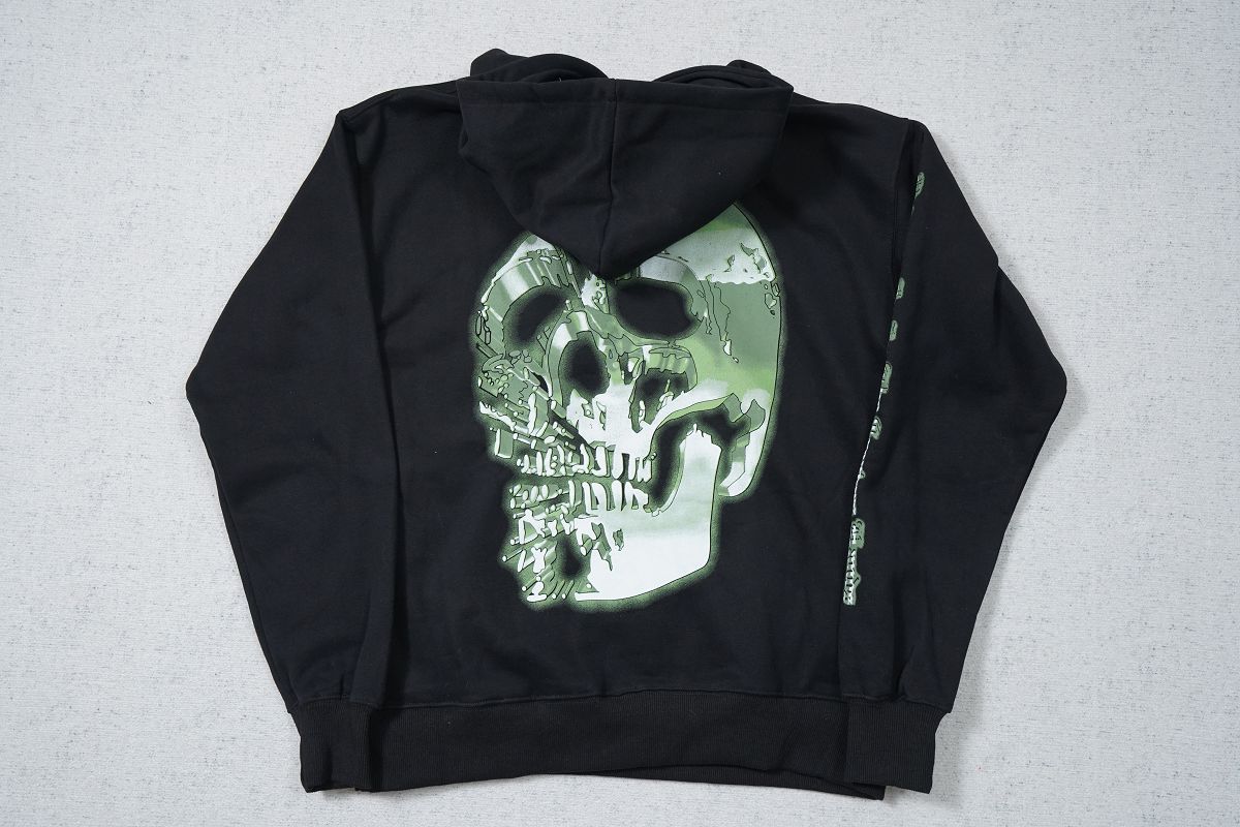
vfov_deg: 37.9
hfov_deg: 54.4
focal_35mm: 35
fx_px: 1205
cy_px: 414
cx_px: 620
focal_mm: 35
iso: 1600
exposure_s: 1/100
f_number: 9
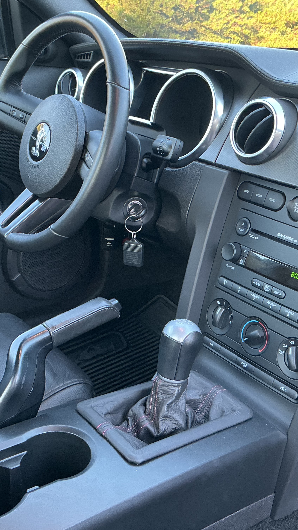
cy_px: 264
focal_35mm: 41
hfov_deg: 29.0
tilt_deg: -21.7
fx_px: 576
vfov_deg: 49.4
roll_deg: -1.3
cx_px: 144
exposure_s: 1/60
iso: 160
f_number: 1.8
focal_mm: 3
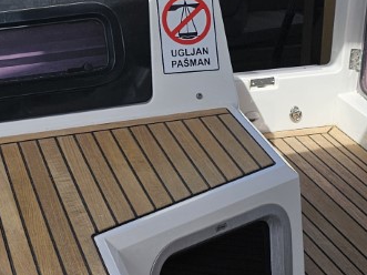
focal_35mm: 100
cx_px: 67
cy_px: 126
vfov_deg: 14.8
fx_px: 1060
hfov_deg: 19.4
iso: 12
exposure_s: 1/1179
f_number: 1.7
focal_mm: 6.3
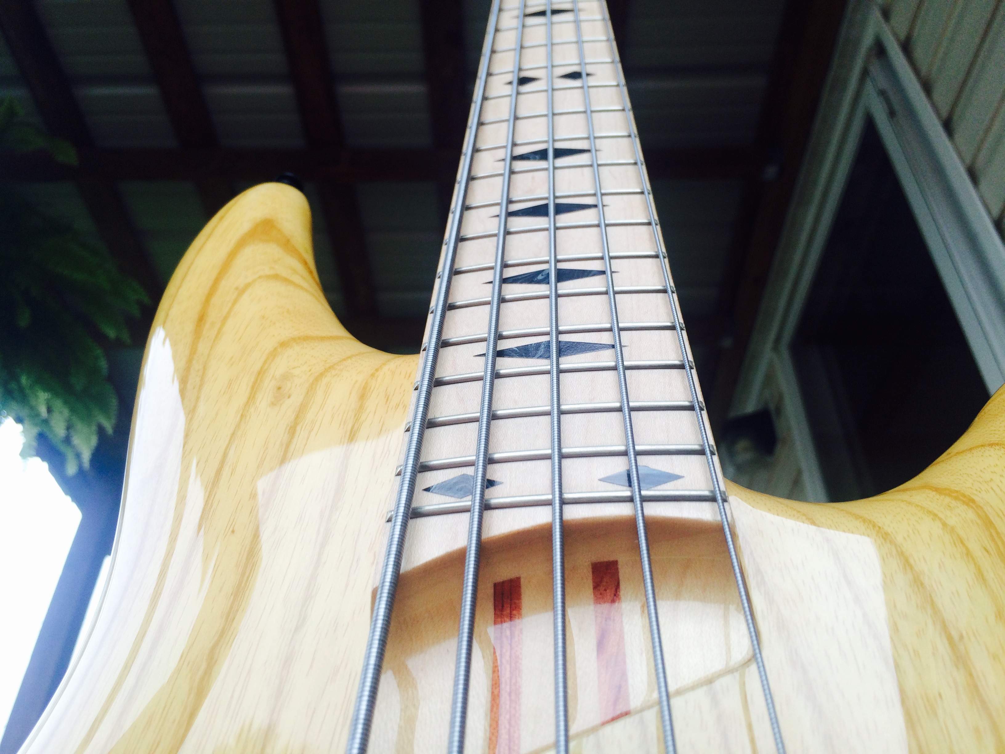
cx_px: 502
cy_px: 377
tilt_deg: +40.6
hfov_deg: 61.7
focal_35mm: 29
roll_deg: +2.0
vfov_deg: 48.2
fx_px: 842
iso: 50
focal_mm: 4.15
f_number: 2.2
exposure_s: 1/120
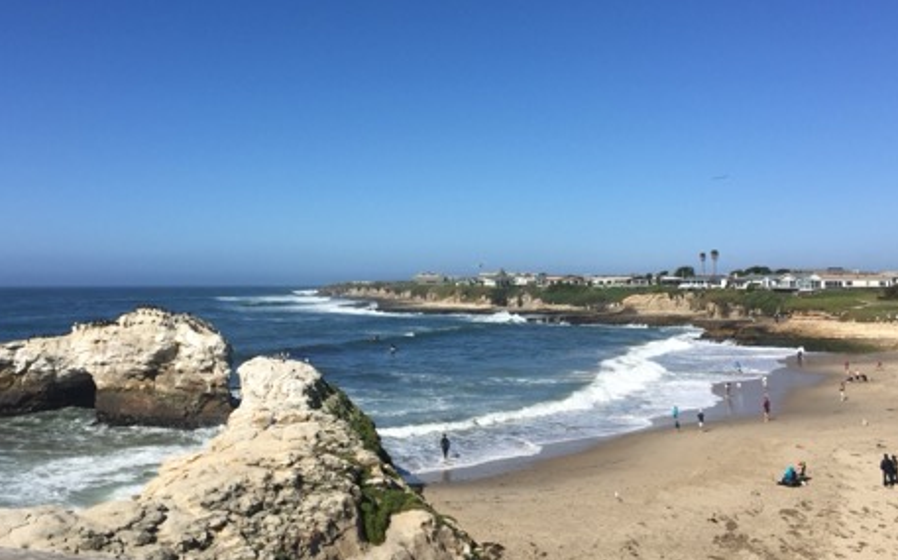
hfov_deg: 55.4
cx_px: 448
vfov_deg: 36.1
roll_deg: -0.3
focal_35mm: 35
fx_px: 856
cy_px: 224
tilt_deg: +2.6
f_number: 2.2
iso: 32
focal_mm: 4.15
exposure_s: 1/3049
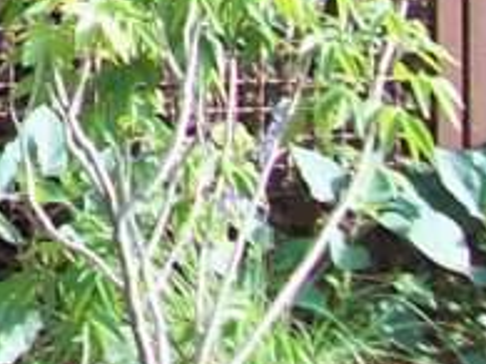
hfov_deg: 7.6
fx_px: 3311
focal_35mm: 236
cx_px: -803
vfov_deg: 6.0
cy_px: -596
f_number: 2.7
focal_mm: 6
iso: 80
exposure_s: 1/135
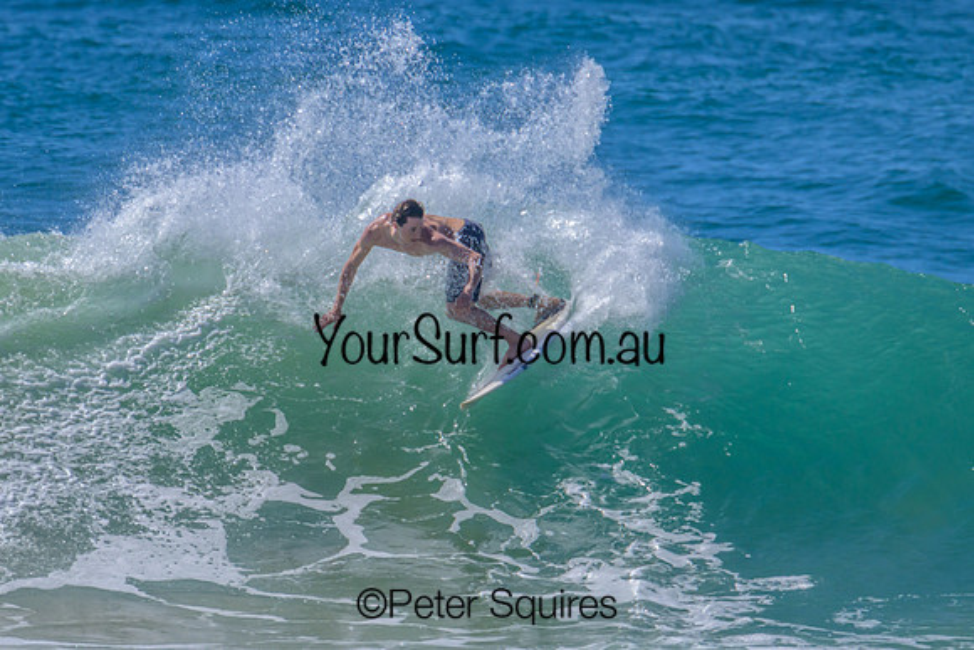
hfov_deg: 2.1
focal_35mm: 977
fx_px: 26445
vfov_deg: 1.4
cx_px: 496
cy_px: 355
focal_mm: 800
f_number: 11
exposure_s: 1/2000
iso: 720
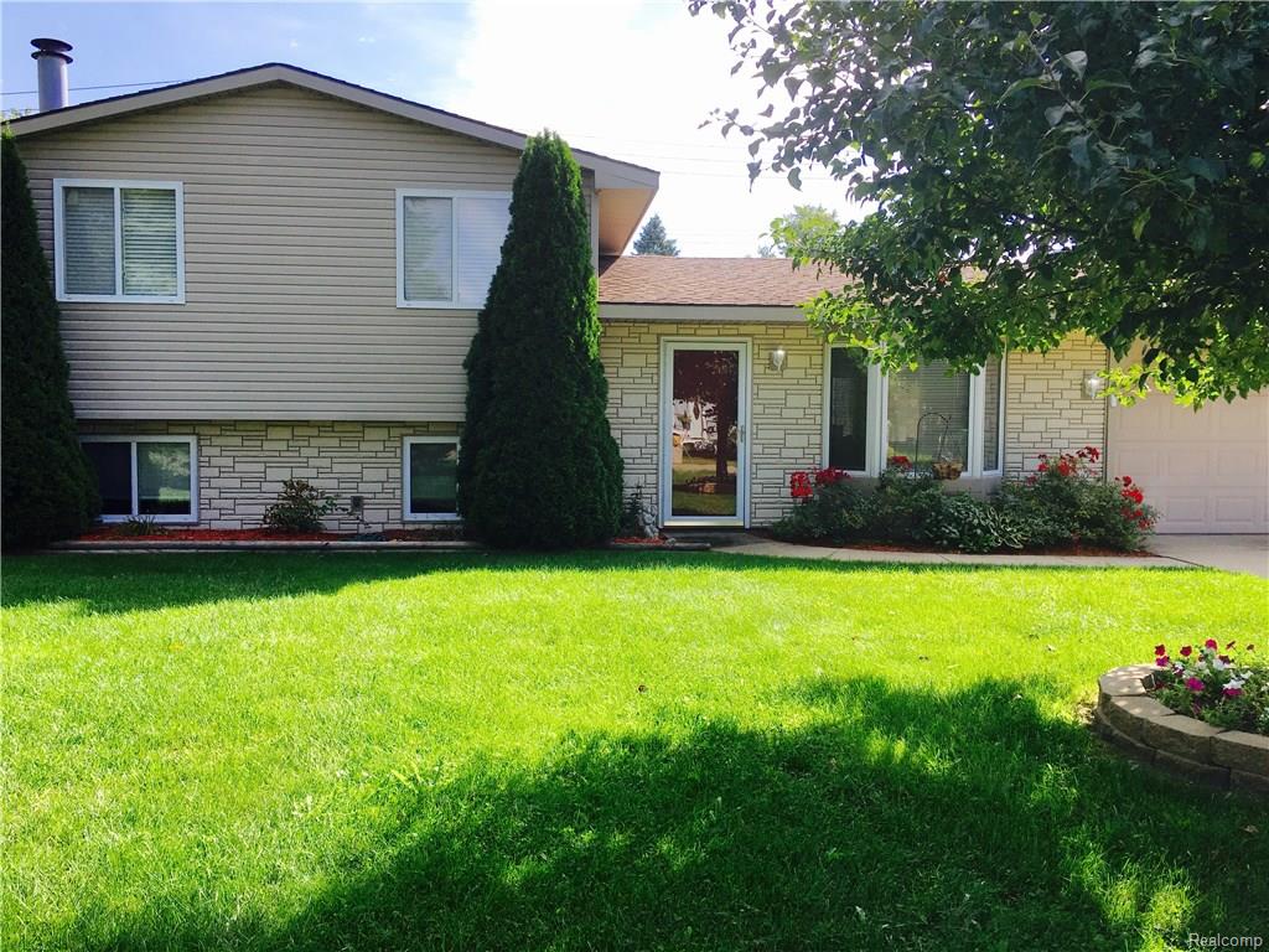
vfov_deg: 48.2
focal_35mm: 29
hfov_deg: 61.7
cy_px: 476
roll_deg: -1.9
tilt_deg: -4.2
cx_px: 634
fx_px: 1063
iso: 25
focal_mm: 4.15
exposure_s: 1/785
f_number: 2.2
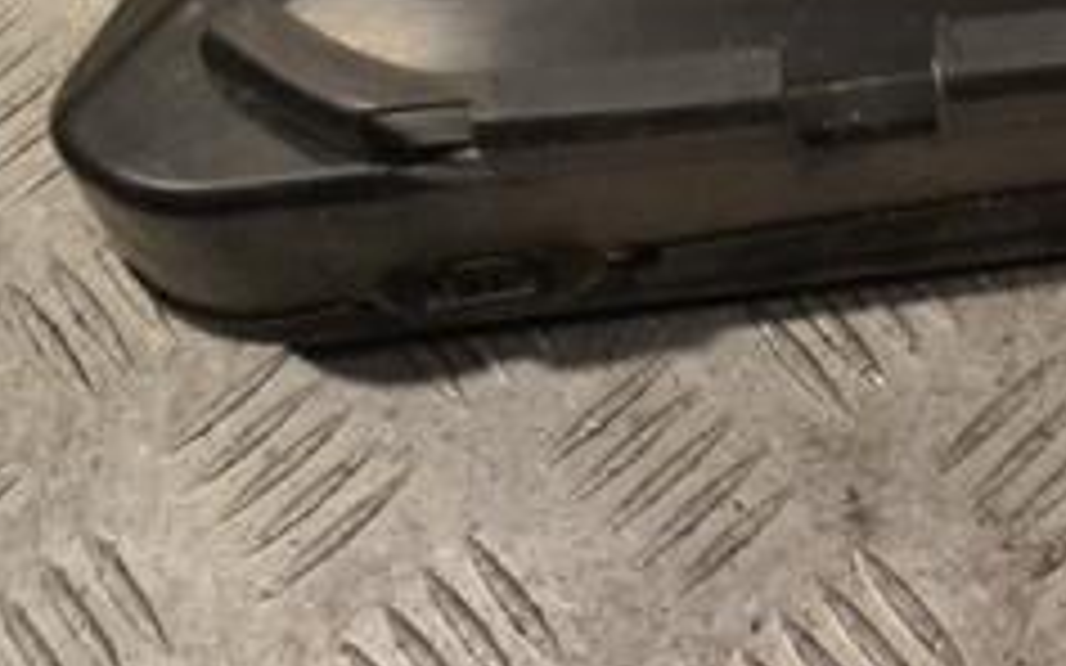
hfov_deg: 22.8
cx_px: 1201
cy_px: -220
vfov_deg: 14.6
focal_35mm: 85
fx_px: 2469
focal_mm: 22
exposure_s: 1/400
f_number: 10
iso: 3200
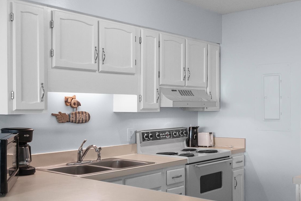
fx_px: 368
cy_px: 110
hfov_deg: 44.5
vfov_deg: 30.5
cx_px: 157
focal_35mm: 44
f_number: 4.8
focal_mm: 11
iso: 100
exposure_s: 1/5
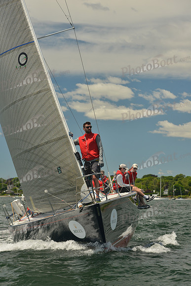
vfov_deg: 20.8
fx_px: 779
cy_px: 143
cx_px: 96
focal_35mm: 98
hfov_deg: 14.0
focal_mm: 98
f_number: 5.6
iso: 400
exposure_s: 1/1000
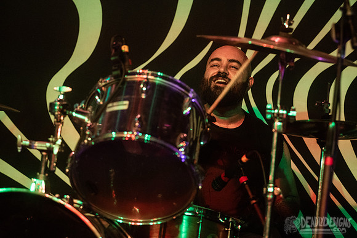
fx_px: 1147
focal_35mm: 116
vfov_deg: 11.8
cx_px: 194
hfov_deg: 17.7
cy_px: 100
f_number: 3.2
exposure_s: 1/400
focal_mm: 100
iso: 3200
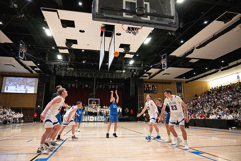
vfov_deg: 53.2
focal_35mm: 24
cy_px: 80
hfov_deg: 73.7
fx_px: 161
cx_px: 120
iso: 10000
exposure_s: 1/500
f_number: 4
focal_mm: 24
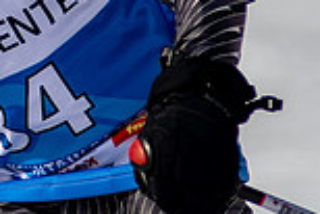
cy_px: -138
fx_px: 15098
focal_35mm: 1697
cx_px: -112
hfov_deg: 1.2
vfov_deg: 0.8
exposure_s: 1/8000
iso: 100
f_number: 2.8
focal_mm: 300
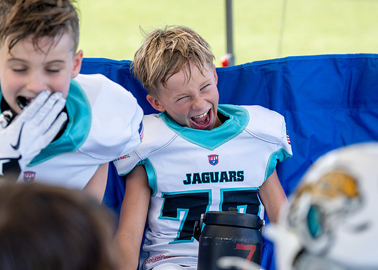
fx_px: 1157
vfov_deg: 13.3
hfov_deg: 18.5
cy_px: 114
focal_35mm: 108
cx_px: 204
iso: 160
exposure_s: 1/1000
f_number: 2.8
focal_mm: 88
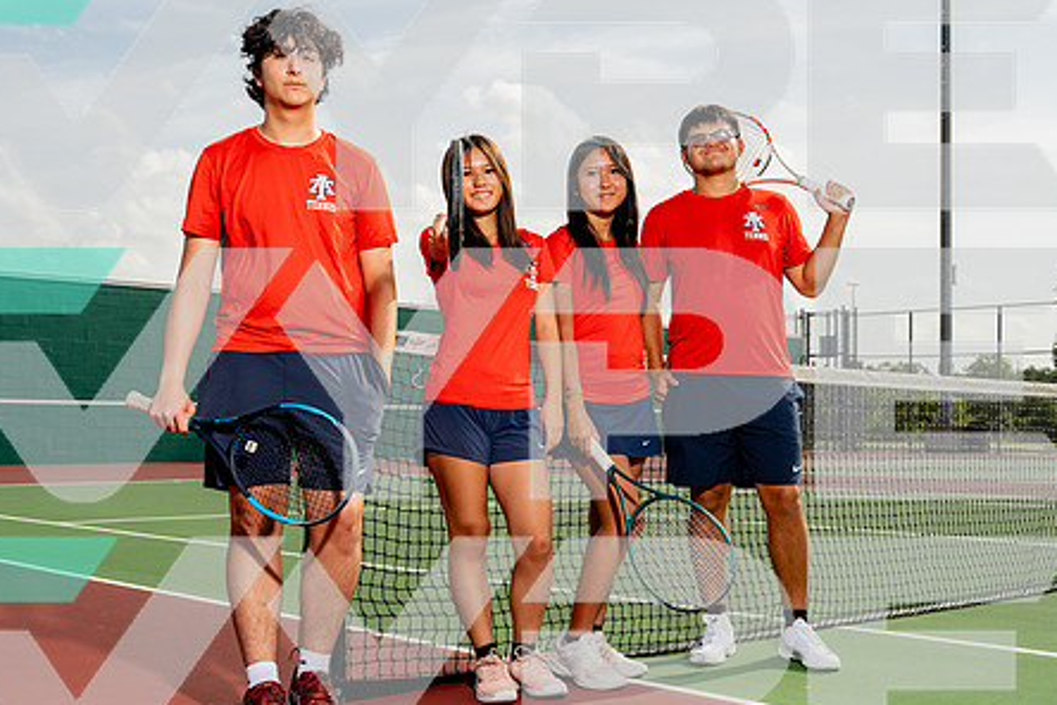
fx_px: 1380
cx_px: 483
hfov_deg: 41.9
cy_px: 375
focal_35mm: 47
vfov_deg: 28.6
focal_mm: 36
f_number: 5.6
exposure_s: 1/640
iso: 100
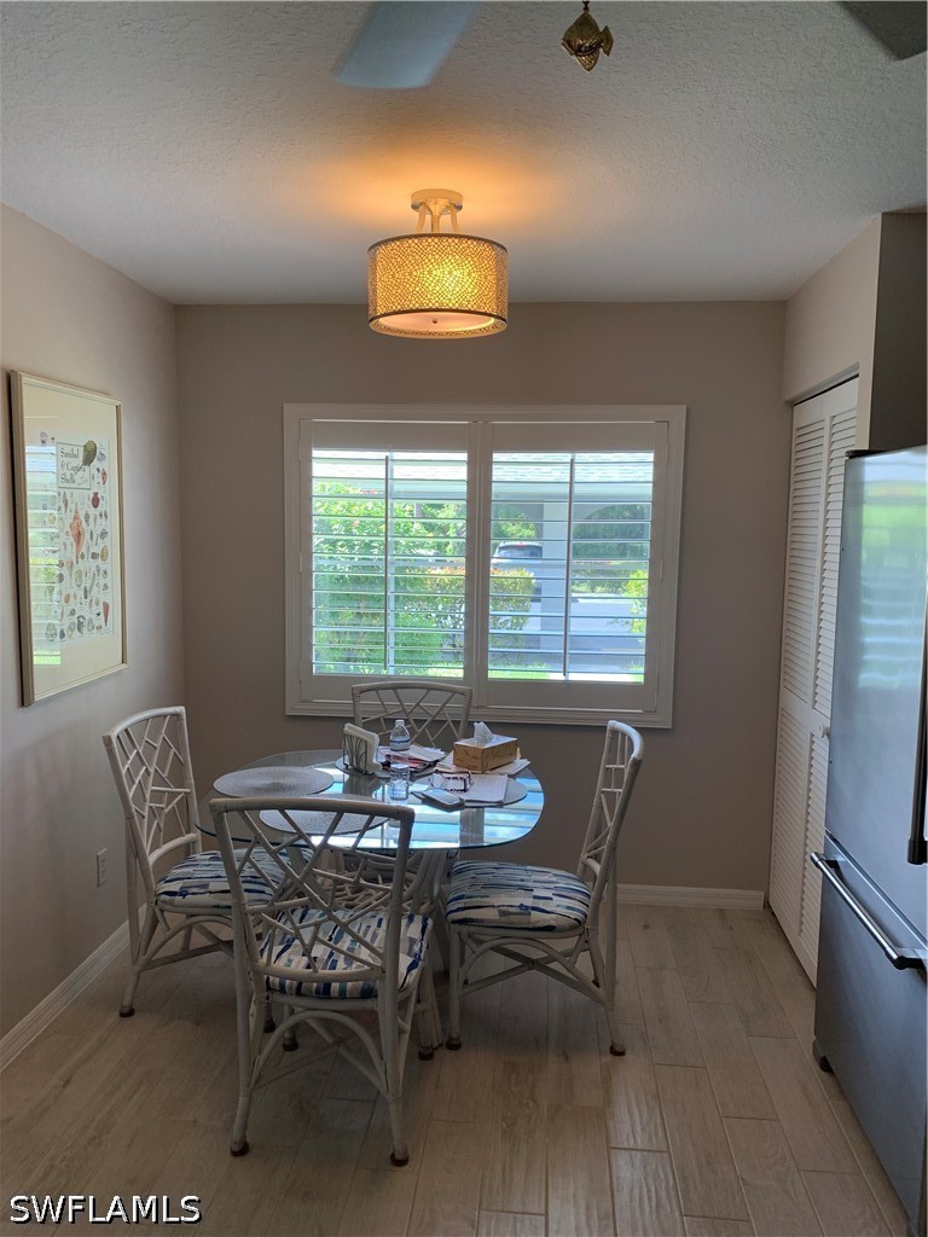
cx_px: 464
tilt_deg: -5.6
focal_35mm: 26
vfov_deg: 67.3
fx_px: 929
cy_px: 618
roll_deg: +0.0
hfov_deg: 53.1
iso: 40
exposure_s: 1/121
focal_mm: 4.25
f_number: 1.8
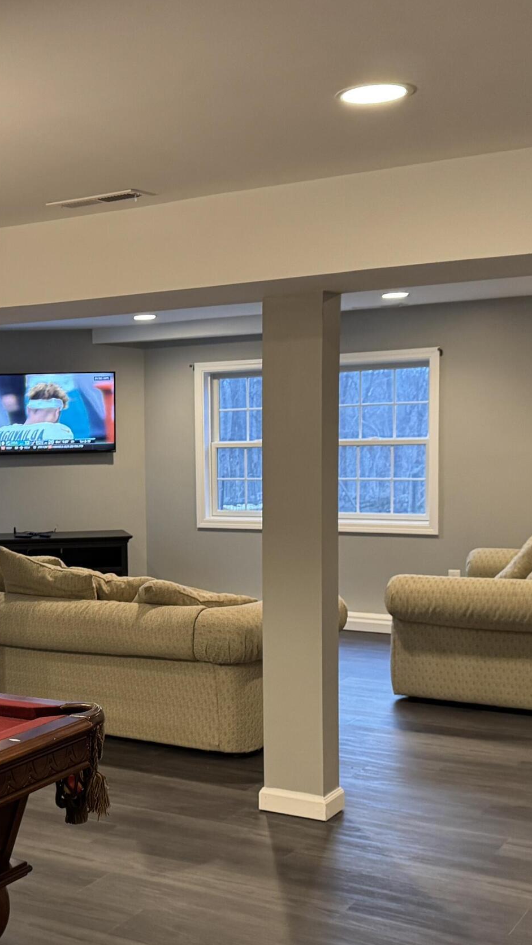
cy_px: 523
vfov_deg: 42.8
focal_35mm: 48
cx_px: 46
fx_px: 1204
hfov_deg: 24.2
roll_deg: +1.6
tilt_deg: -5.0
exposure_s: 1/60
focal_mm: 6.76
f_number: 1.78
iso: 400
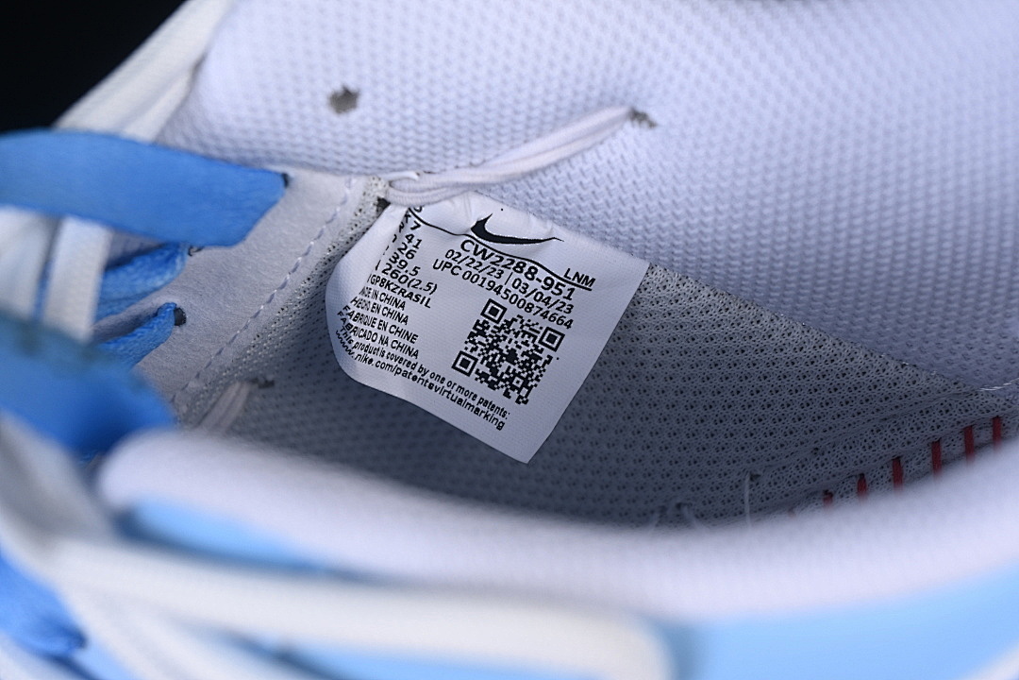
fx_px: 2123
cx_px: 510
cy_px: 340
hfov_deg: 27.0
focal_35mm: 75
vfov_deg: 18.2
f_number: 7.1
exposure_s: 1/80
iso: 160
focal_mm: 50
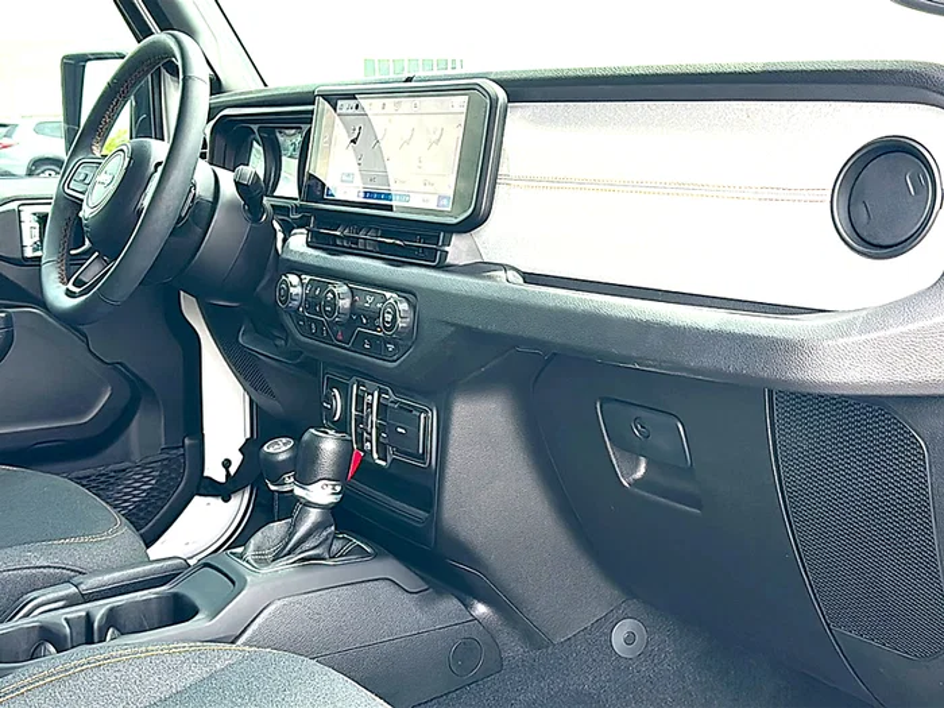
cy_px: 354
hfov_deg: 50.1
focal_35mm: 37
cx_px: 472
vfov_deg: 38.7
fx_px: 1009
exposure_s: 1/578
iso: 100
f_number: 1.78
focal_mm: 6.86
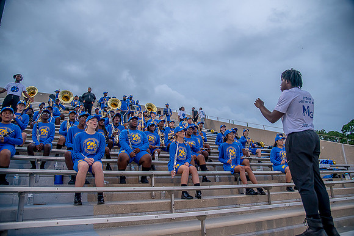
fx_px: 236
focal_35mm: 24
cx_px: 177
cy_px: 118
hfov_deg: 73.8
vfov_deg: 53.1
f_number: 4
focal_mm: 24
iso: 400
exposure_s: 1/200
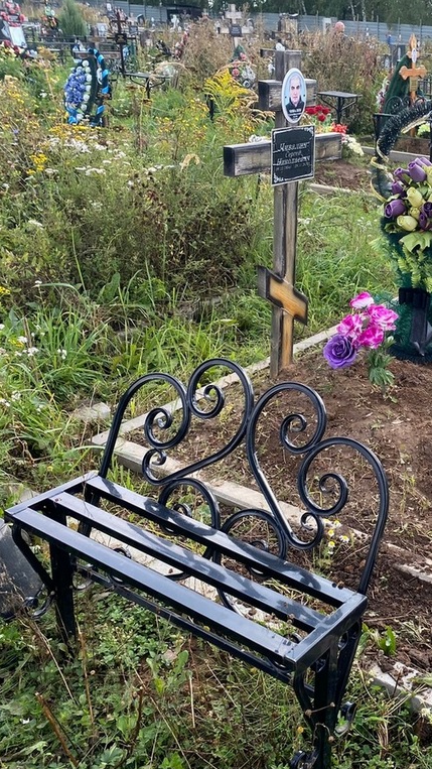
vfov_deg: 52.8
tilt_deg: -20.9
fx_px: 774
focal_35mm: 38
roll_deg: -3.4
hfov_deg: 28.9
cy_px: 385
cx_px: 449
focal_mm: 4.25
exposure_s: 1/460
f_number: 1.8
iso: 32
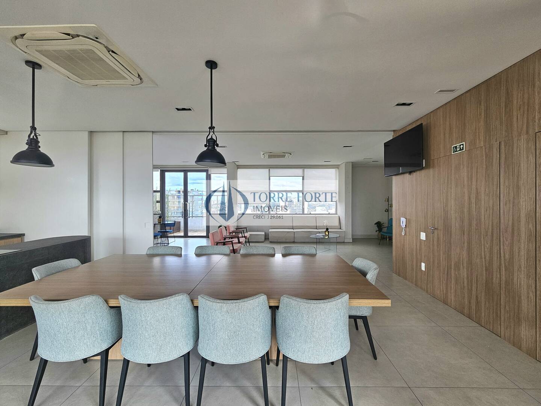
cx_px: 270
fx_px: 203
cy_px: 203
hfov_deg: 106.2
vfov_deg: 89.9
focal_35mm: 13
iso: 64
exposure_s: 1/120
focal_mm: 2.2
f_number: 2.2
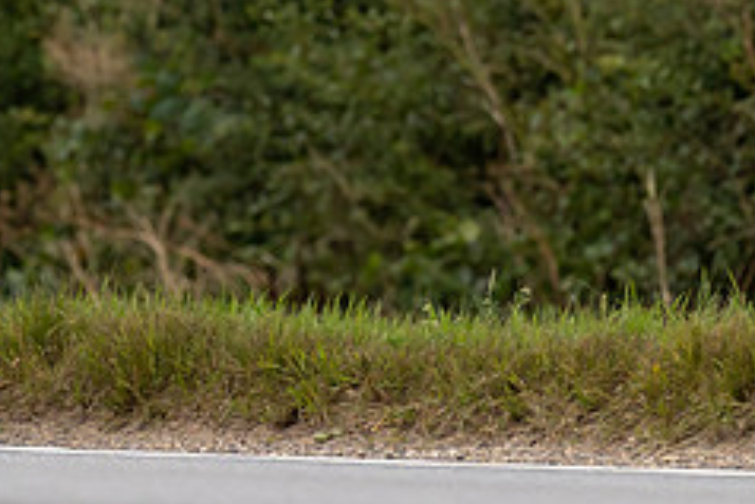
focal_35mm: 735
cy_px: -223
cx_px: -339
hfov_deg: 2.8
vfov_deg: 1.9
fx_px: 15423
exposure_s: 1/1000
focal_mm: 165
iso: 800
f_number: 3.5
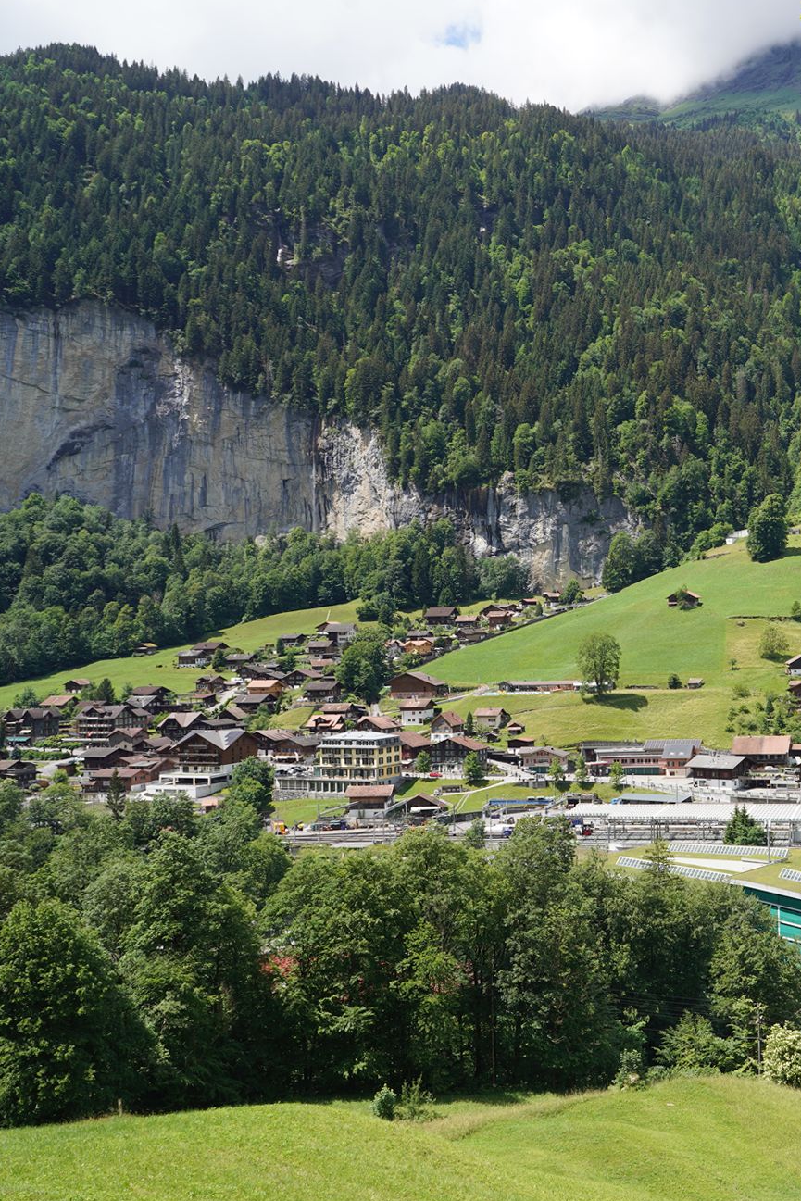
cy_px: 594
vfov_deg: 51.9
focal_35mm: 37
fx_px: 1234
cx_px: 763
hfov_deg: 33.5
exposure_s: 1/100
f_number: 10
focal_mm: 24
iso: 100
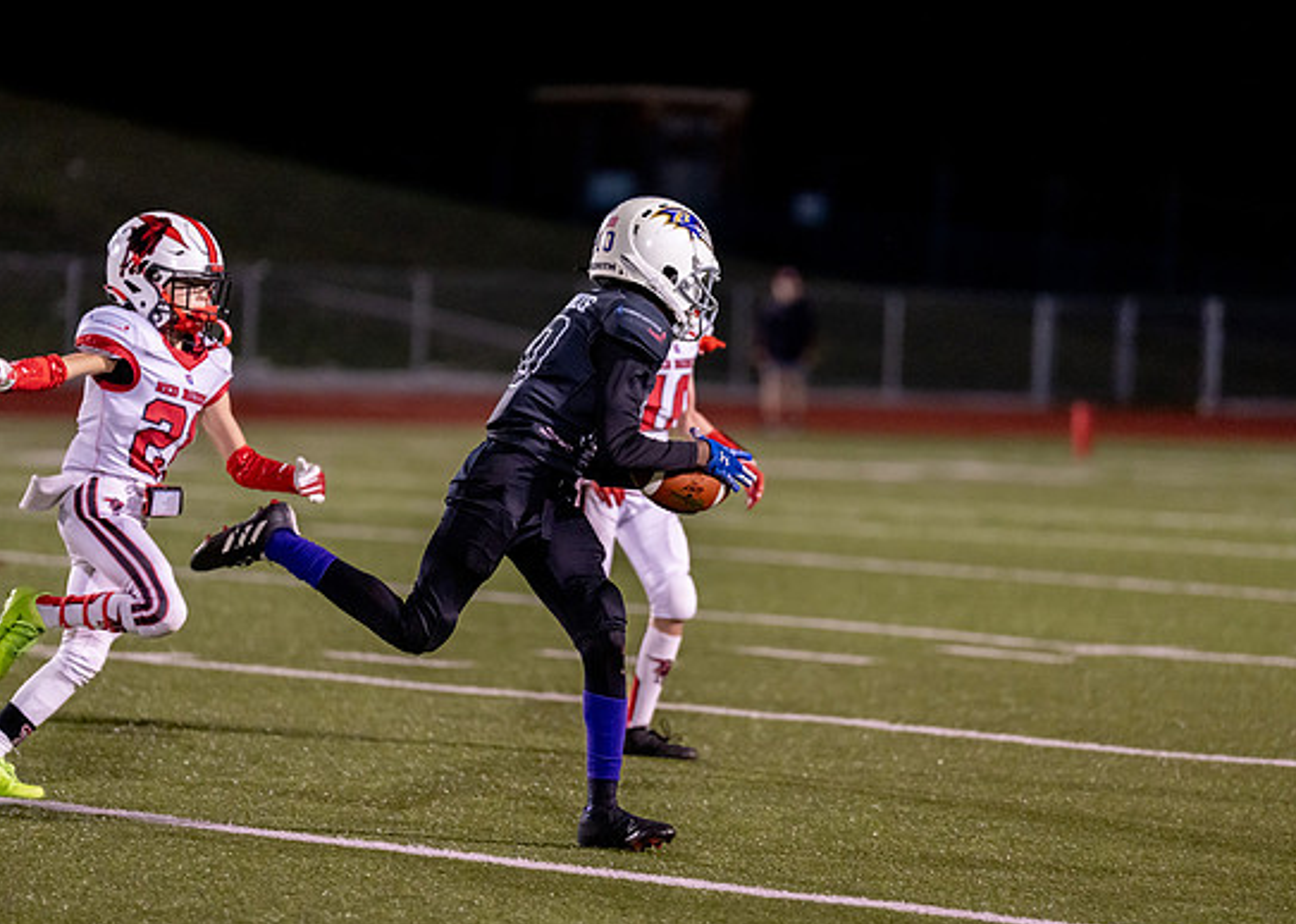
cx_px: 654
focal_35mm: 224
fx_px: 8239
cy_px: 458
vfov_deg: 6.4
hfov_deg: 9.0
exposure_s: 1/1000
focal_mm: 200
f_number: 2.8
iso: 2500
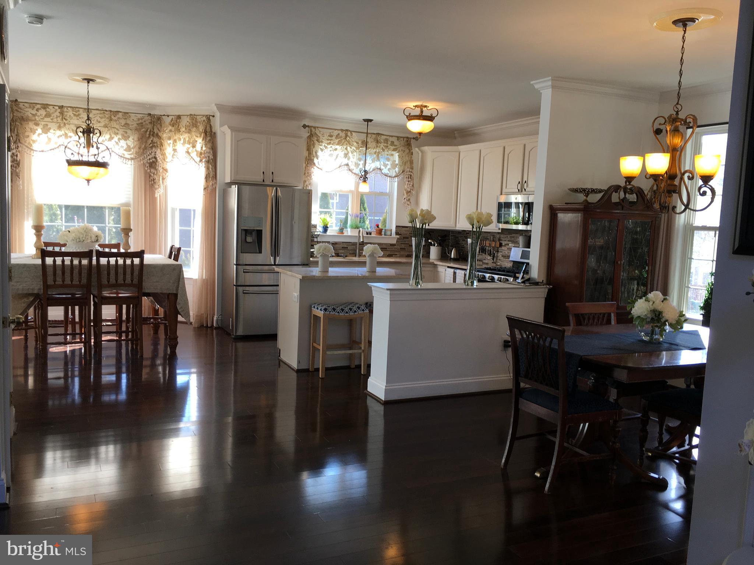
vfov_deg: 48.2
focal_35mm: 29
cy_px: 282
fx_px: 632
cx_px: 377
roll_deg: -1.4
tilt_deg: -5.0
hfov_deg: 61.7
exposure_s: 1/60
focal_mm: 4.15
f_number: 2.2
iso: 25
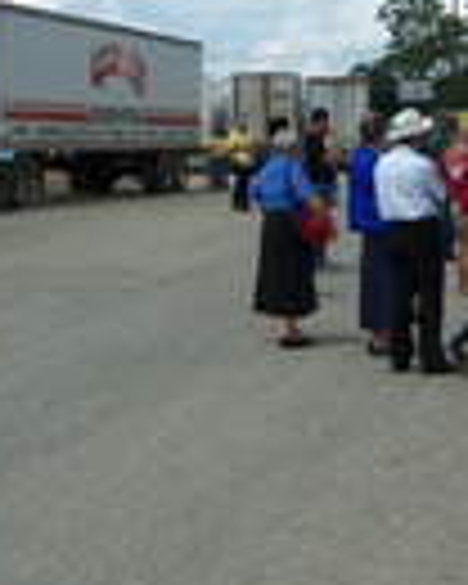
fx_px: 1714
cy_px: 153
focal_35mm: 99
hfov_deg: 15.4
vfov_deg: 19.2
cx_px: 403
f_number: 4.8
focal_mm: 7.5
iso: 80
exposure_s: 1/800
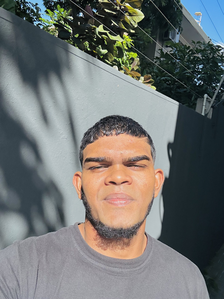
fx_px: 259
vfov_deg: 60.0
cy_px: 150
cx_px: 112
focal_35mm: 30
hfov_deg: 46.8
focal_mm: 2.69
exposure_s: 1/947
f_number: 1.9
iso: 25
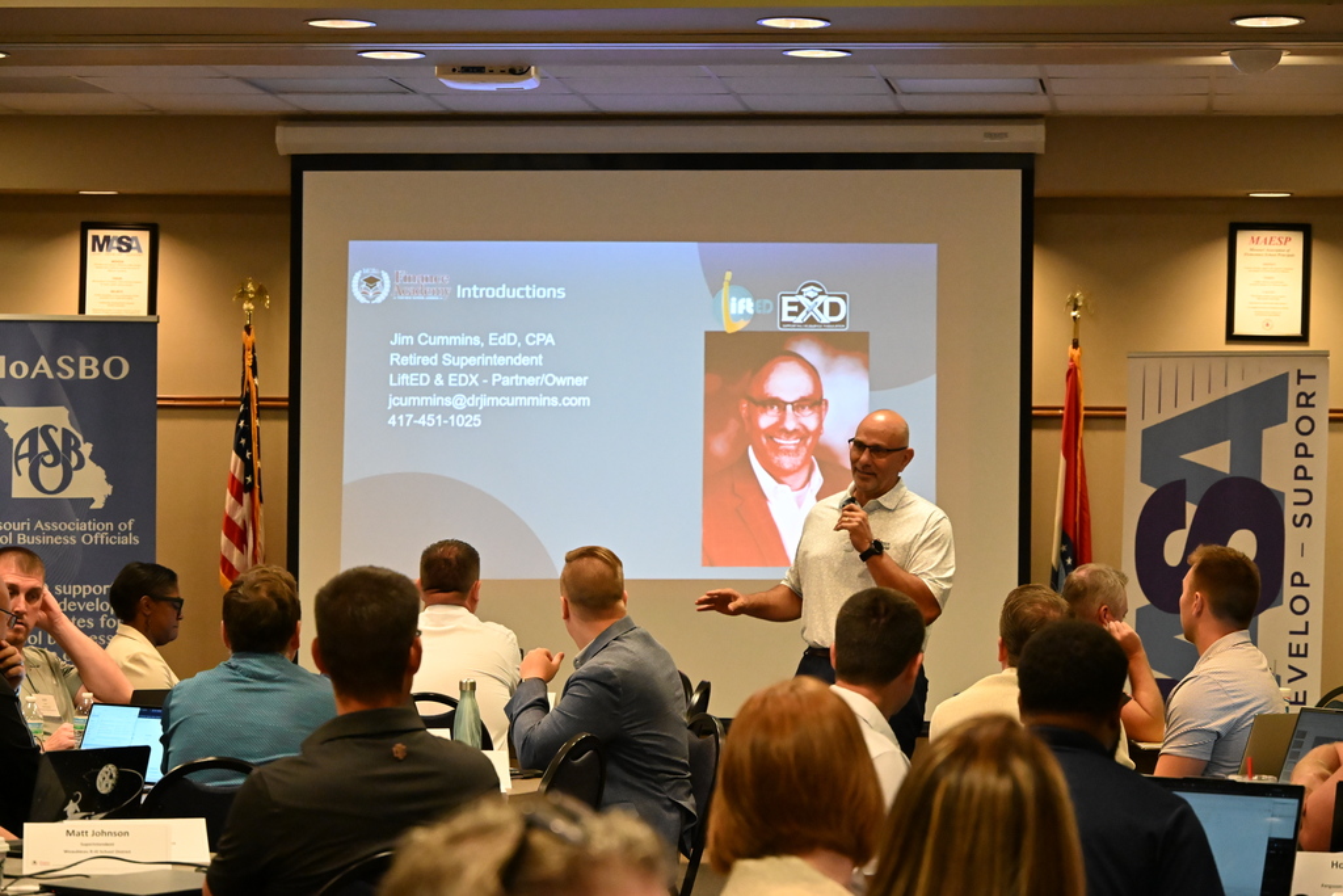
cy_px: 448
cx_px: 672
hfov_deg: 19.5
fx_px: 3917
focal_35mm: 105
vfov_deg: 13.0
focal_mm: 105
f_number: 7.1
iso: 12800
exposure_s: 1/250
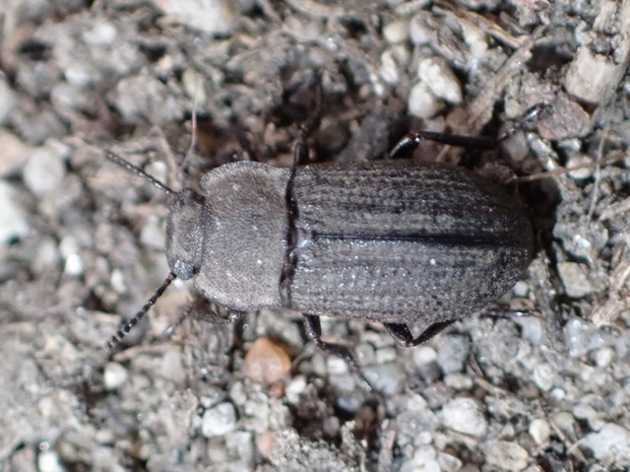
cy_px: 236
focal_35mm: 100
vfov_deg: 14.8
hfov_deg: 19.7
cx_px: 315
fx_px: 1819
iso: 800
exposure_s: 1/100
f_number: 14
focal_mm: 18
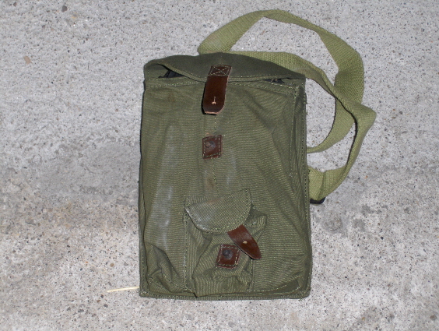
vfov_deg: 16.5
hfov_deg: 21.7
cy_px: 166
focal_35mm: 90
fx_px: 1143
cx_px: 220
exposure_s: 1/100
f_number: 4.4
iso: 100
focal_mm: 19
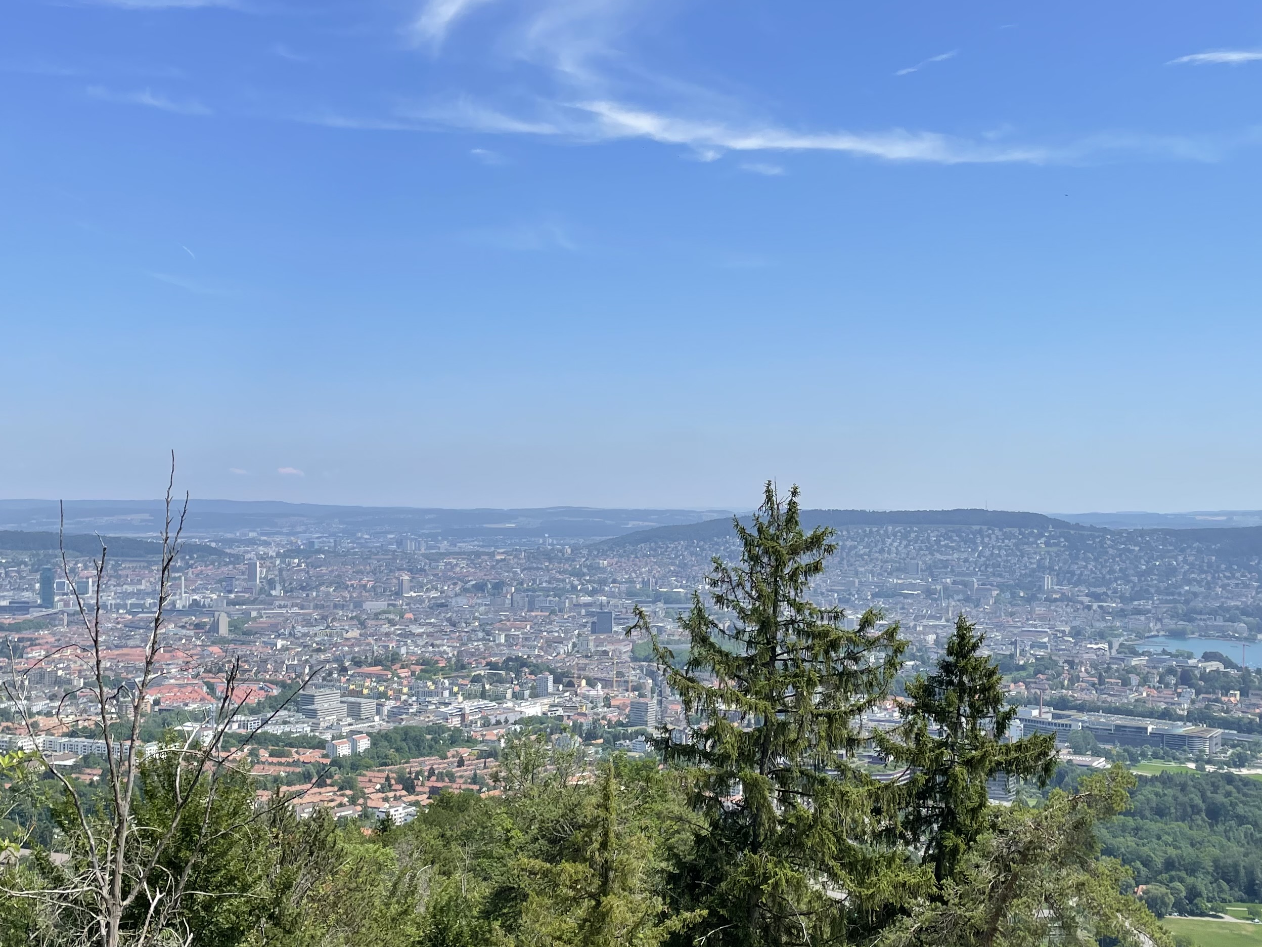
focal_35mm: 42
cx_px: 655
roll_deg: +0.6
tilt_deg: +0.7
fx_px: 1531
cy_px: 559
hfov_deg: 44.8
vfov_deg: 34.3
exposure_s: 1/3509
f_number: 1.6
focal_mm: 4.2
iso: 32
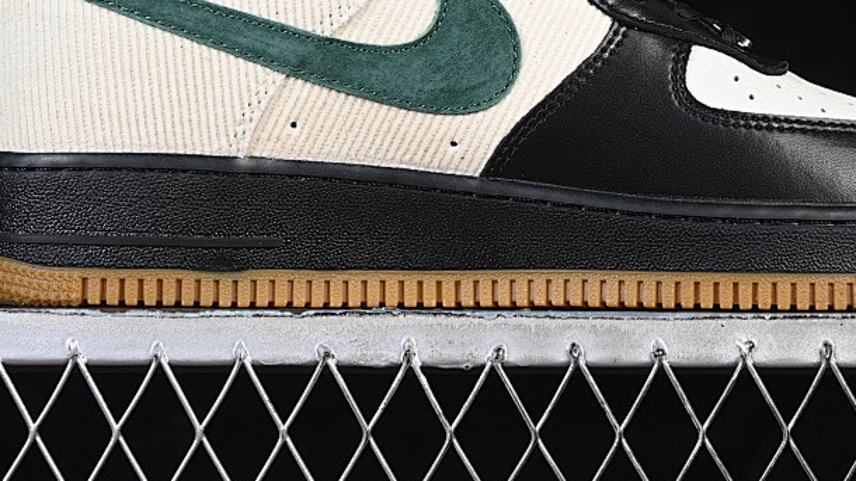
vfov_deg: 8.7
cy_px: -3
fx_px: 3155
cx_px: 509
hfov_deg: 15.4
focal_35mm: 139
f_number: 6.3
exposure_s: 1/60
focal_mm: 50
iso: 160
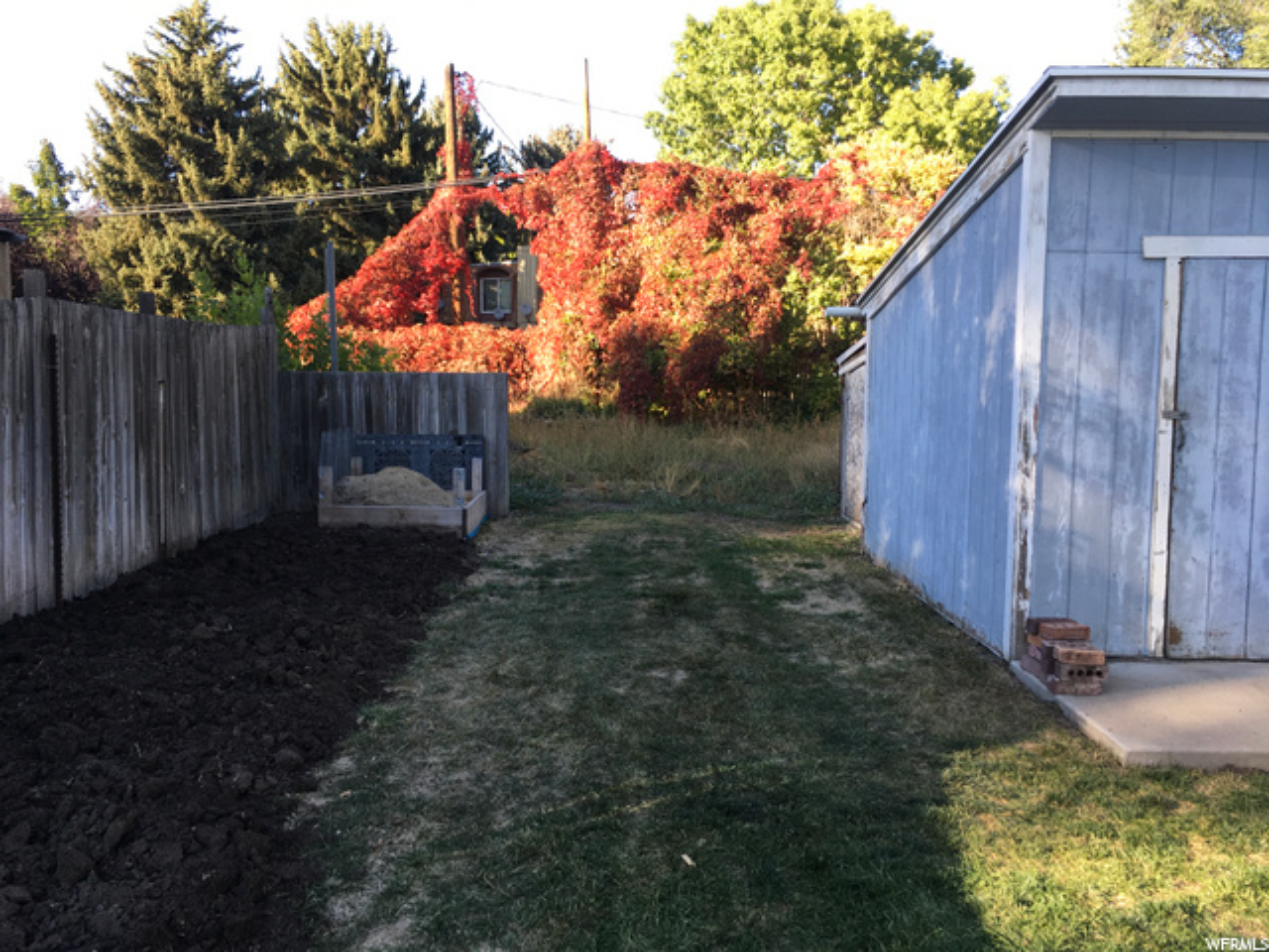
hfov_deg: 61.7
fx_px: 1063
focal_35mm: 29
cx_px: 634
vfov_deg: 48.2
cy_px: 476
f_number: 2.2
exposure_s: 1/179
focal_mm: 4.15
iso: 25
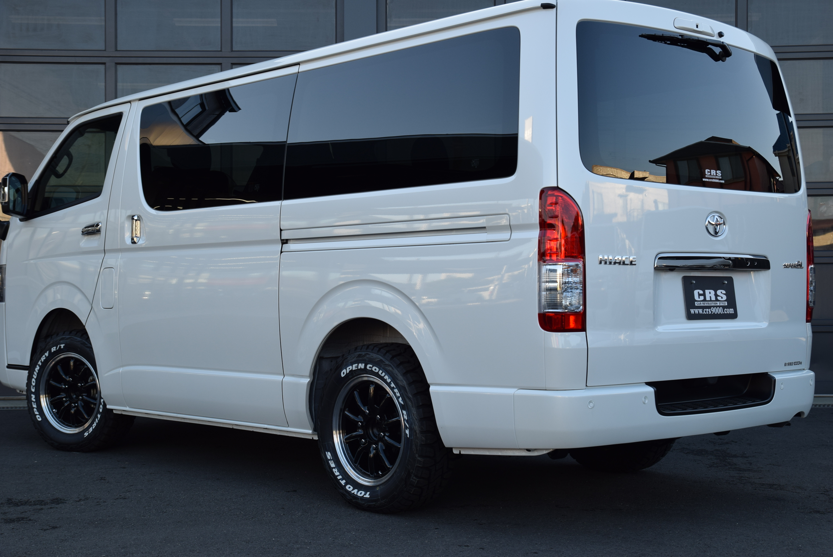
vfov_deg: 25.8
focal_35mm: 52
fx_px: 1216
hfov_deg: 37.8
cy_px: 278
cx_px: 416
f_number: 8
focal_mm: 35
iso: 250
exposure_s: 1/250
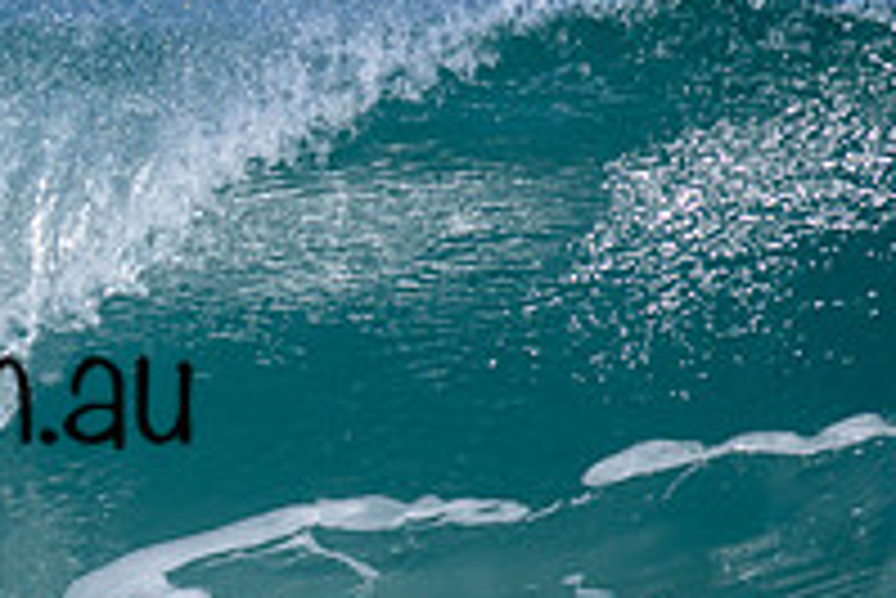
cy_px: 339
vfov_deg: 0.7
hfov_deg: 1.0
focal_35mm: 2102
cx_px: -284
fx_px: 52353
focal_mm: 720
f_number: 11
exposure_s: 1/2000
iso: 800
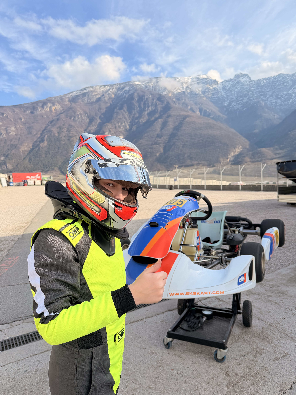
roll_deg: +2.0
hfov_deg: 56.8
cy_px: 198
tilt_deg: -3.8
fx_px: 274
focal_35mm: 24
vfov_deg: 71.6
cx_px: 148
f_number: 1.78
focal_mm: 6.76
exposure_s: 1/2703
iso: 80
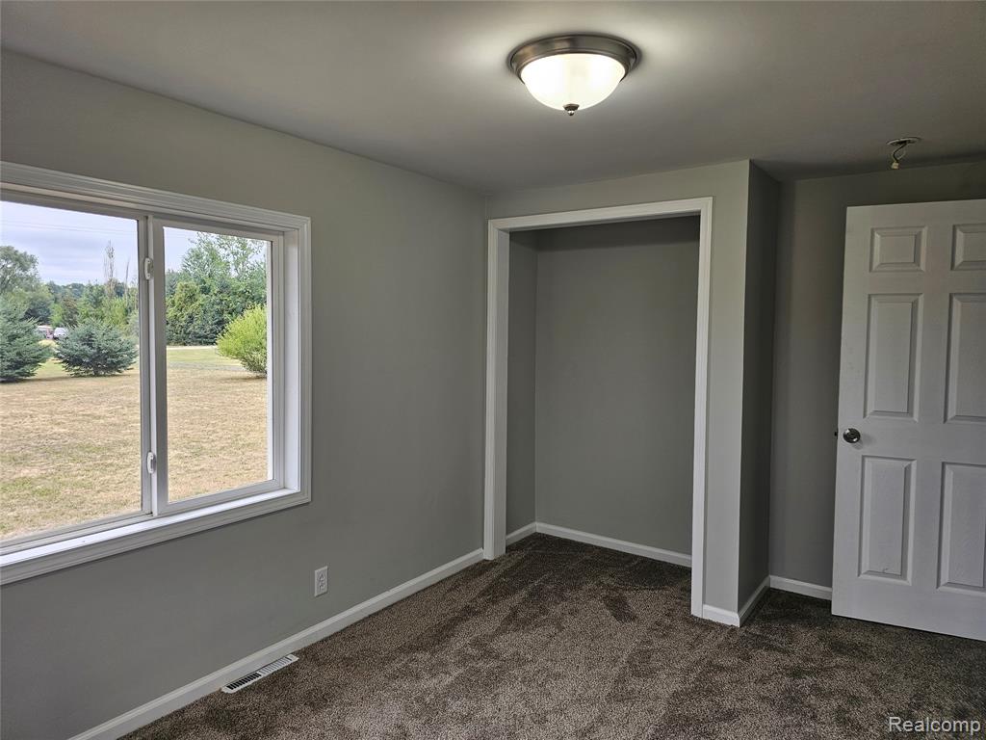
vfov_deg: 58.9
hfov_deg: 73.9
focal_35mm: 23
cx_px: 493
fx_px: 655
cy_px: 370
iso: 50
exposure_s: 1/120
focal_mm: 6.3
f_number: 1.7
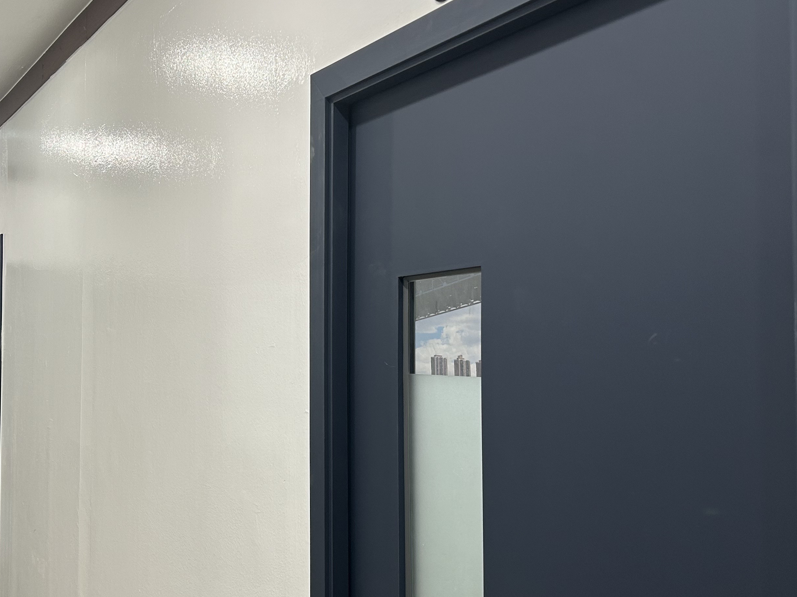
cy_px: 315
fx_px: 990
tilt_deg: +2.4
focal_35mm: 43
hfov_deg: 43.2
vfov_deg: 33.6
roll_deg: +0.4
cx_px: 263
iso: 64
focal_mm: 5.7
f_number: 1.5
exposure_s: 1/60
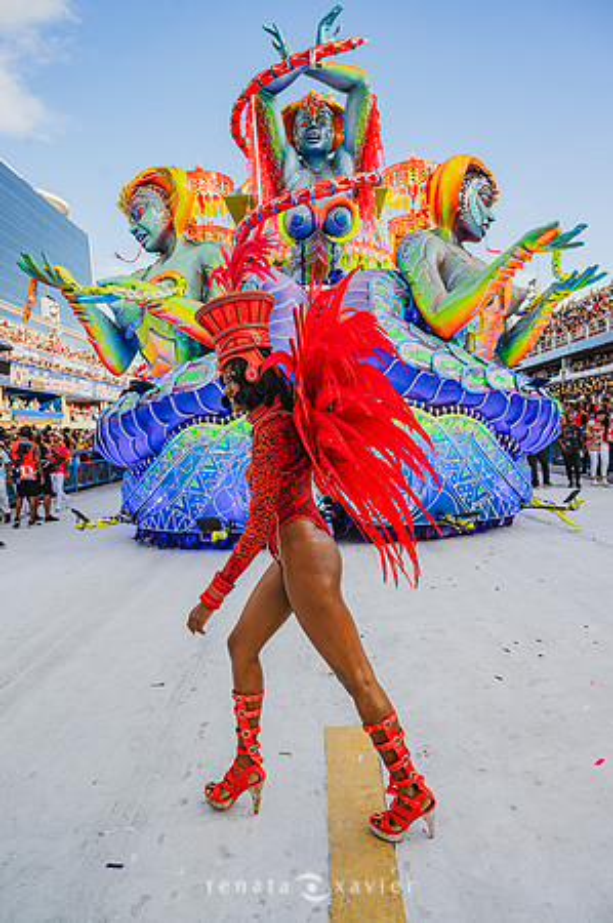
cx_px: 306
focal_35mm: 28
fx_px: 704
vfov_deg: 66.5
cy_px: 462
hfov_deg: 47.1
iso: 640
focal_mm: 27.5
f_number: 5.6
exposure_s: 1/1250
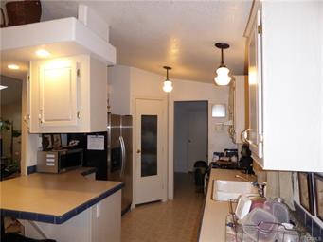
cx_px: 162
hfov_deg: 71.6
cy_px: 121
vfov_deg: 56.8
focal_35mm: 24
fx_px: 224
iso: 800
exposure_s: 1/60
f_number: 4
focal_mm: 4.3
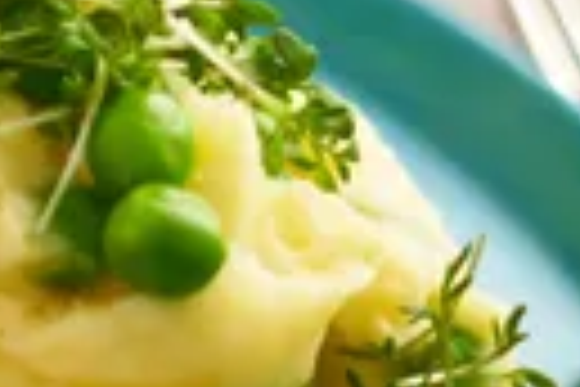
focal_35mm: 297
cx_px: -769
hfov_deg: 6.6
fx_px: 4785
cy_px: -54
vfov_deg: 4.6
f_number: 1.8
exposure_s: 1/160
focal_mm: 50
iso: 160
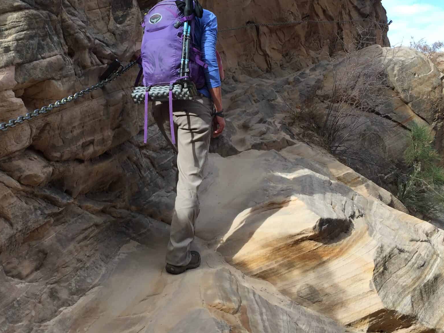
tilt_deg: +3.9
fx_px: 616
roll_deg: -1.7
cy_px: 122
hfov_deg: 39.4
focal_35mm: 48
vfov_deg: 30.1
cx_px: 163
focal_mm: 4.15
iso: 32
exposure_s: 1/719
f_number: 2.2
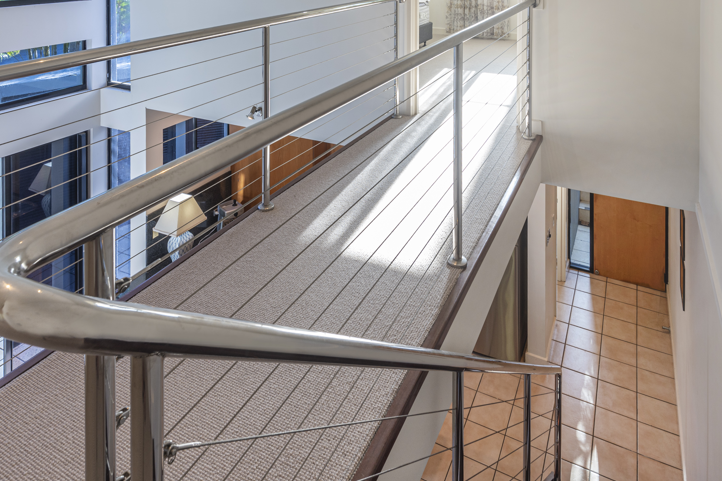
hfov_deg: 73.3
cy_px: 143
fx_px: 481
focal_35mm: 24
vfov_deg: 51.6
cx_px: 306
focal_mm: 16
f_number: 10
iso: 100
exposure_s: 1/5
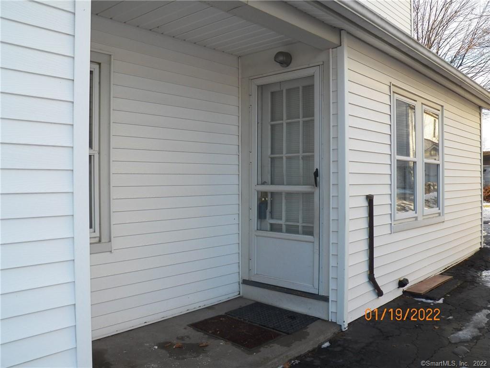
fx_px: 439
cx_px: 245
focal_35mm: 31
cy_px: 184
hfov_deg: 58.3
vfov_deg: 45.5
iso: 125
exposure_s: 1/200
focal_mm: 5.5
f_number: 4
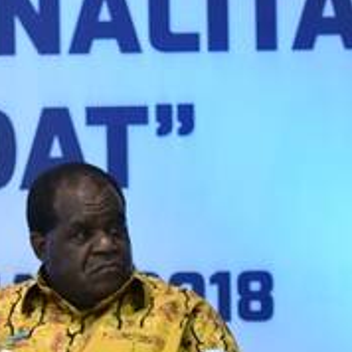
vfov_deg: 3.4
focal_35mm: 516
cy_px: 260
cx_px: -295
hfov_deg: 3.4
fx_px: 5936
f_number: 2.8
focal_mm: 90
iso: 800
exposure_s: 1/100
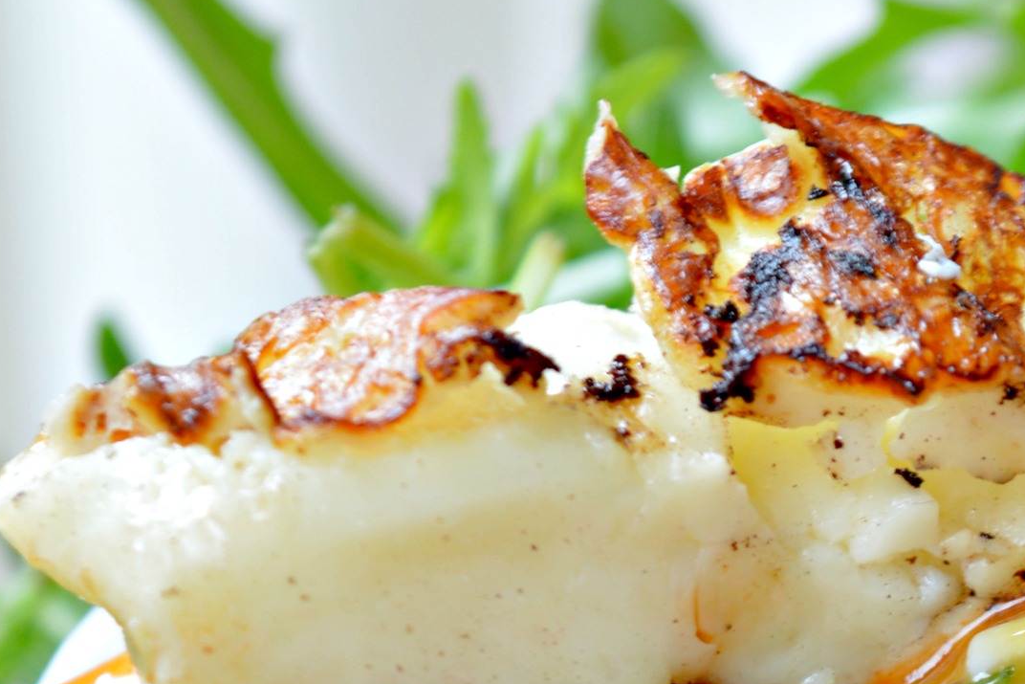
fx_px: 7277
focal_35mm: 256
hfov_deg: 7.9
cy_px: 1015
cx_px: 1368
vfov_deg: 5.3
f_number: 5.6
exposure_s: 1/15
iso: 100
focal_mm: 55
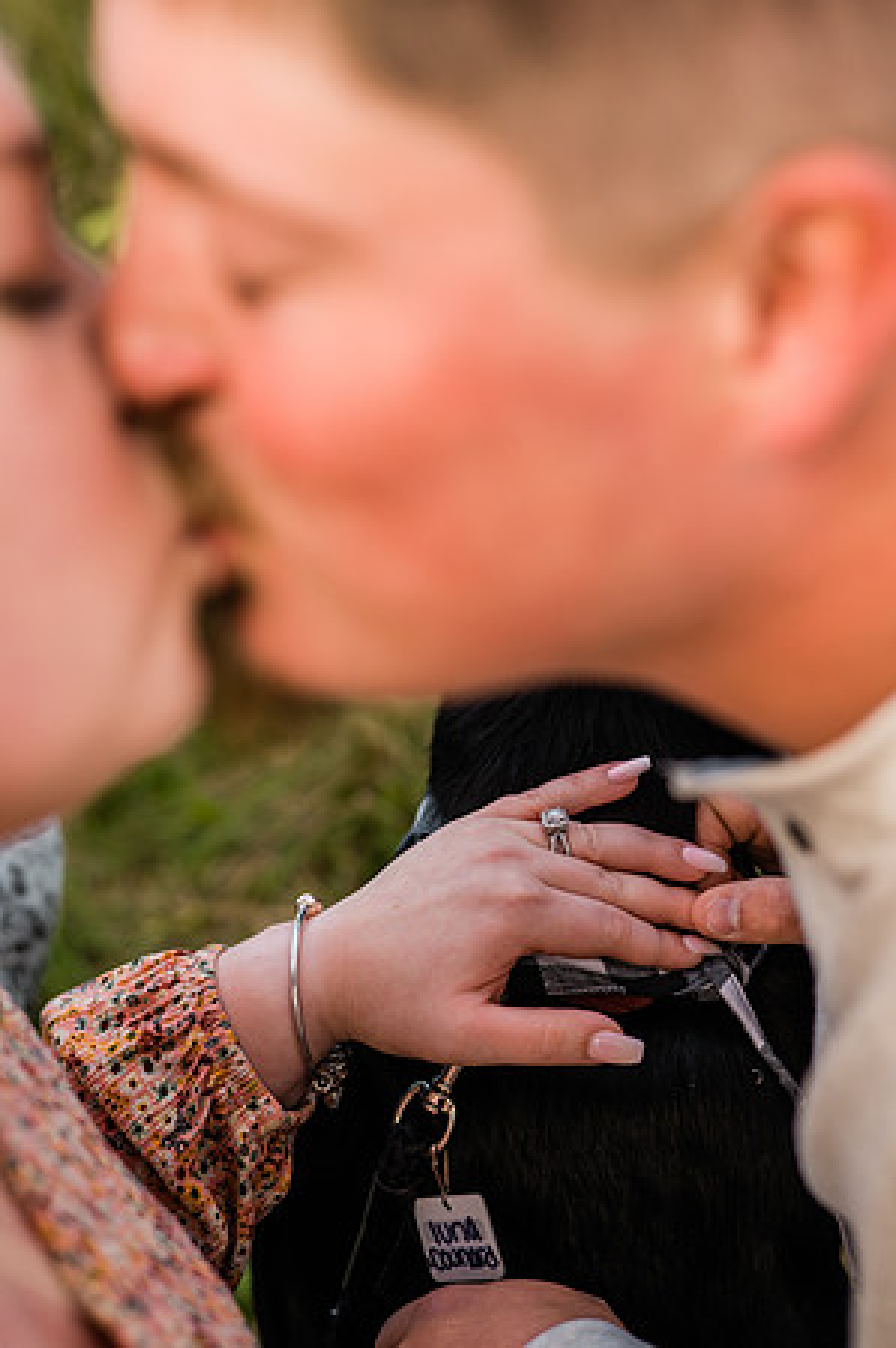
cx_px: 448
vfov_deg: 34.5
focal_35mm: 58
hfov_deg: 23.3
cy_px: 674
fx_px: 2170
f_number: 3.5
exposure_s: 1/400
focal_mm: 58
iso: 250
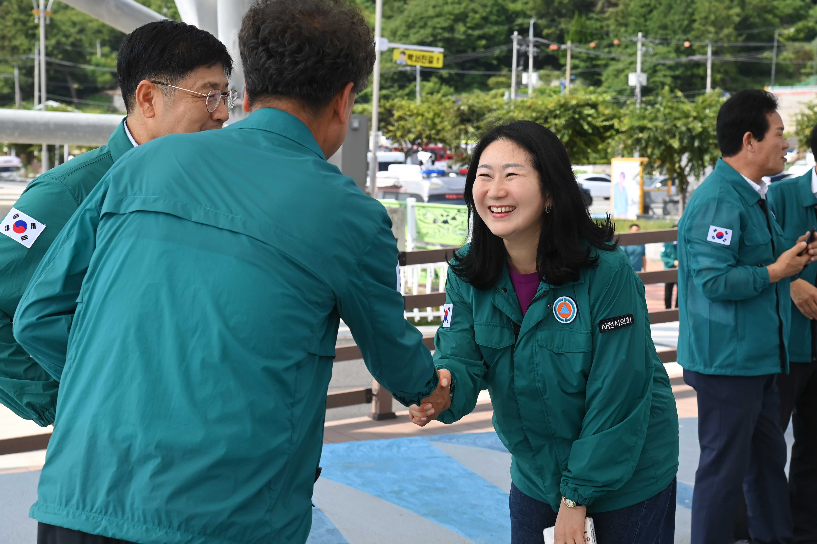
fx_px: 1316
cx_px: 408
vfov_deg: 23.4
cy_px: 272
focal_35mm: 58
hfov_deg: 34.5
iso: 400
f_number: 8
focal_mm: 58
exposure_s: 1/640
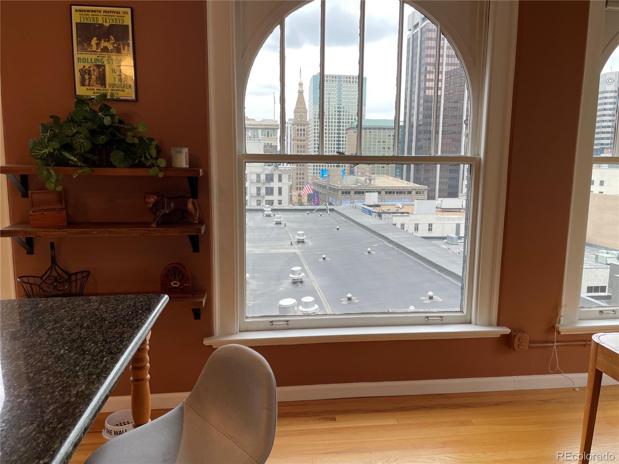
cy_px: 232
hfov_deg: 67.3
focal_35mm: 26
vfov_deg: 53.1
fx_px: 465
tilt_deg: -9.2
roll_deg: -1.0
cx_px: 310
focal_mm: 4.2
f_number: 1.6
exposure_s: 1/138
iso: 32
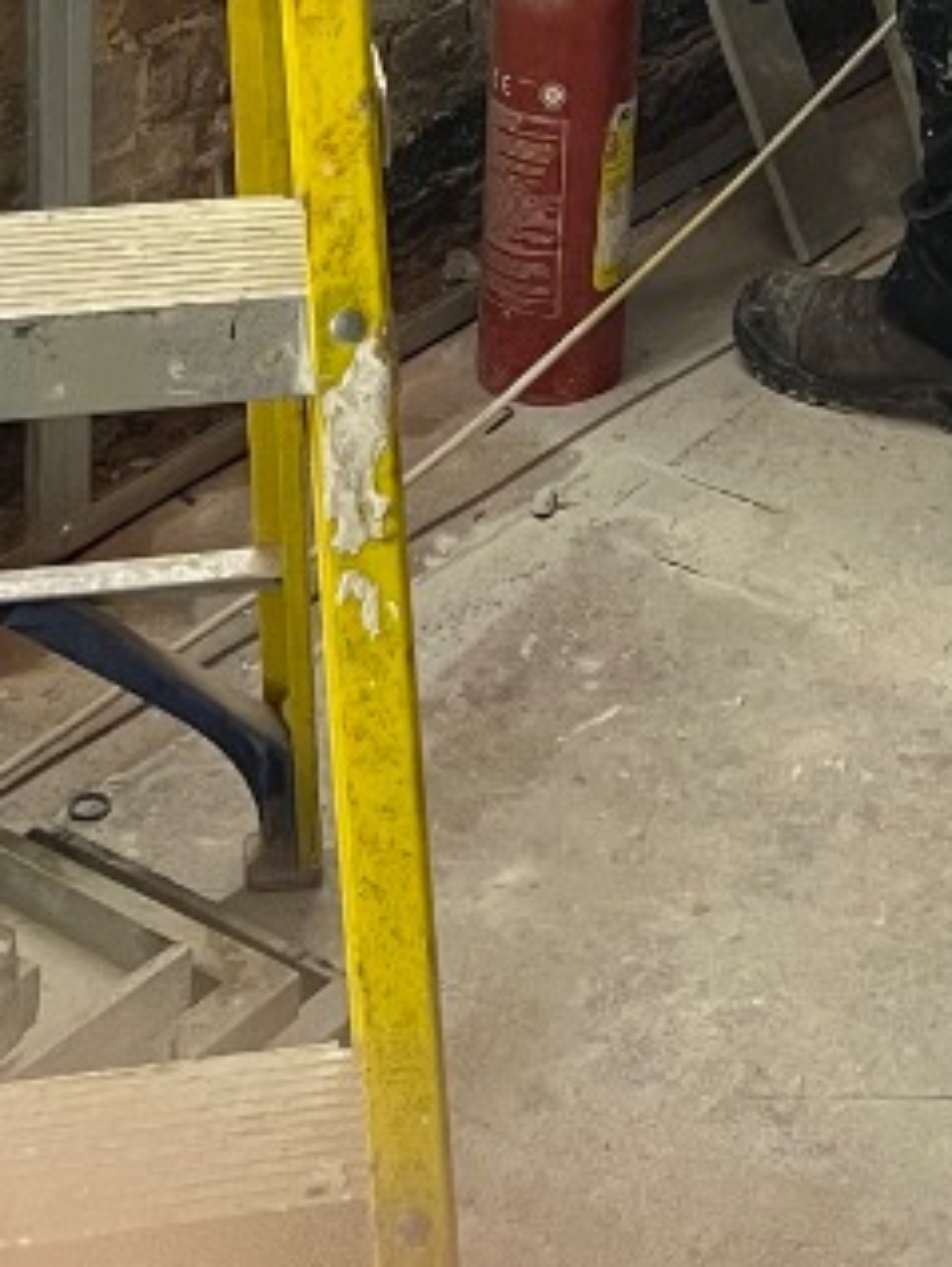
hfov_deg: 14.9
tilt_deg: -11.7
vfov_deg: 17.8
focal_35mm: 98
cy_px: -661
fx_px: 3589
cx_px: 952
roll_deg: +0.6
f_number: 1.5
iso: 200
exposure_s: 1/50
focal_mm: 5.7
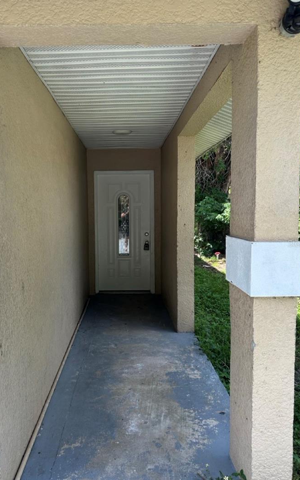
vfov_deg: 64.6
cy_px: 243
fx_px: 379
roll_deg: -0.2
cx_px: 123
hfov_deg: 43.0
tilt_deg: -3.7
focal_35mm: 29
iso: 80
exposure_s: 1/810
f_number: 1.78
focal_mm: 6.86
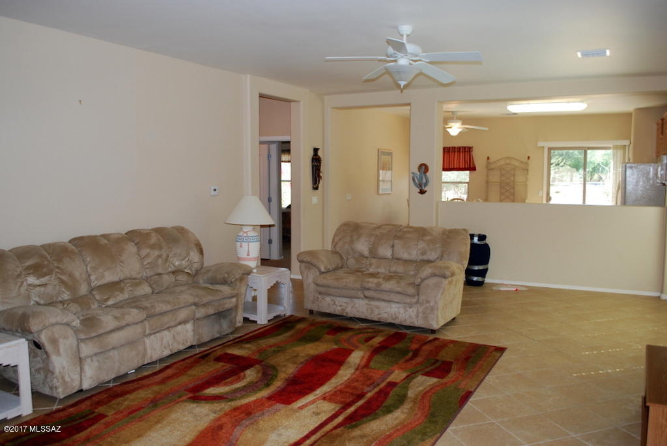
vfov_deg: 48.0
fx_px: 501
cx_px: 334
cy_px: 223
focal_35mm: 27
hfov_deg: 67.3
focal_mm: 18
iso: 200
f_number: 3.5
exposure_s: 1/60
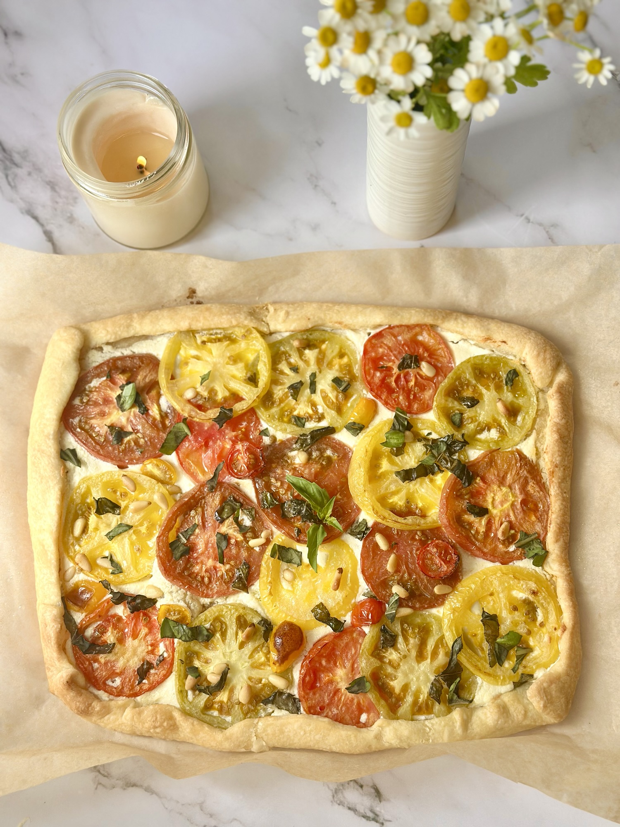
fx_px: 1146
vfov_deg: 39.7
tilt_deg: -76.3
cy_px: 414
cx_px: 310
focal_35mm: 48
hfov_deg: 30.3
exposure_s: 1/864
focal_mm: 6.86
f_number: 1.78
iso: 80
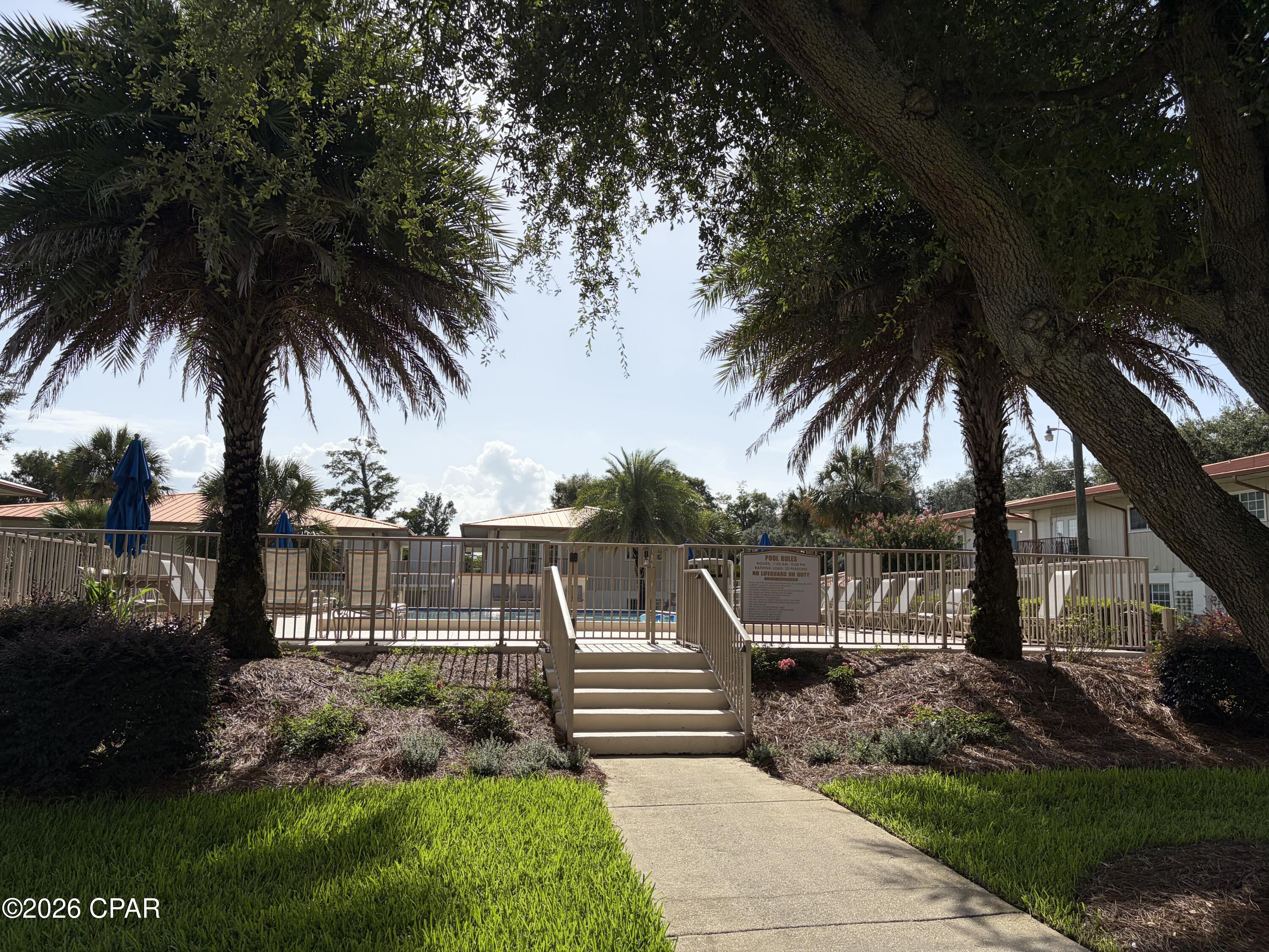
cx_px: 634
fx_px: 953
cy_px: 476
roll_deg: -1.2
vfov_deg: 53.1
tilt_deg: +7.5
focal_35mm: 26
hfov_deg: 67.3
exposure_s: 1/7813
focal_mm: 5.96
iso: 64
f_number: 1.6
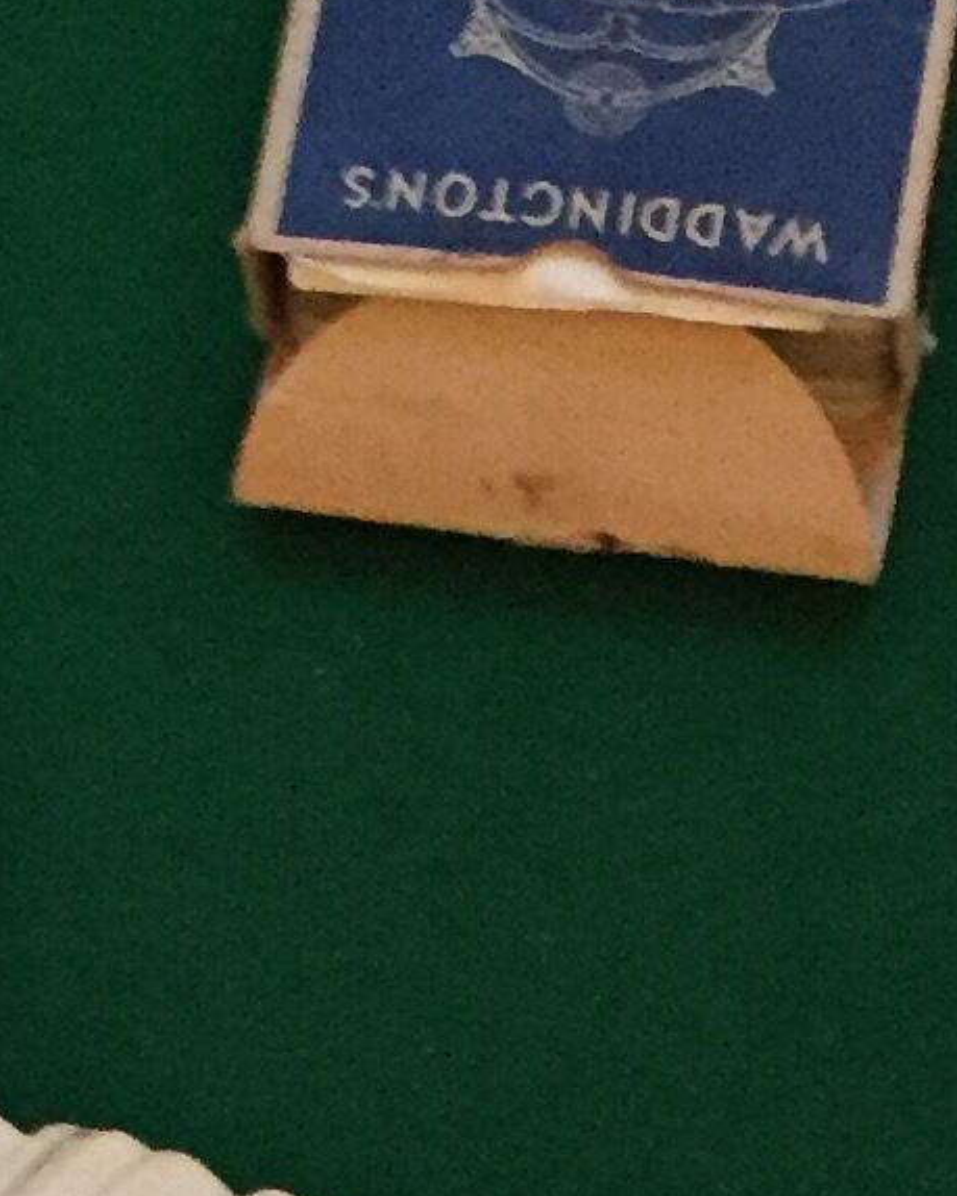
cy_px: 1354
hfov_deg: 9.6
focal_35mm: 161
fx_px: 5702
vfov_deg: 11.8
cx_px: 778
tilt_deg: -73.7
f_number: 2.2
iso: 320
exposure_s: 1/17
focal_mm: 4.15
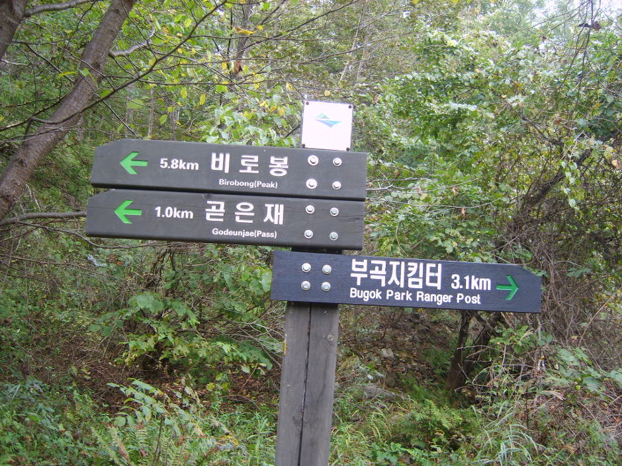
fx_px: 629
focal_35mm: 35
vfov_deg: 40.7
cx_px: 311
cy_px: 233
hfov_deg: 52.6
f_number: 2.8
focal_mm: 7.4
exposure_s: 1/60
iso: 50
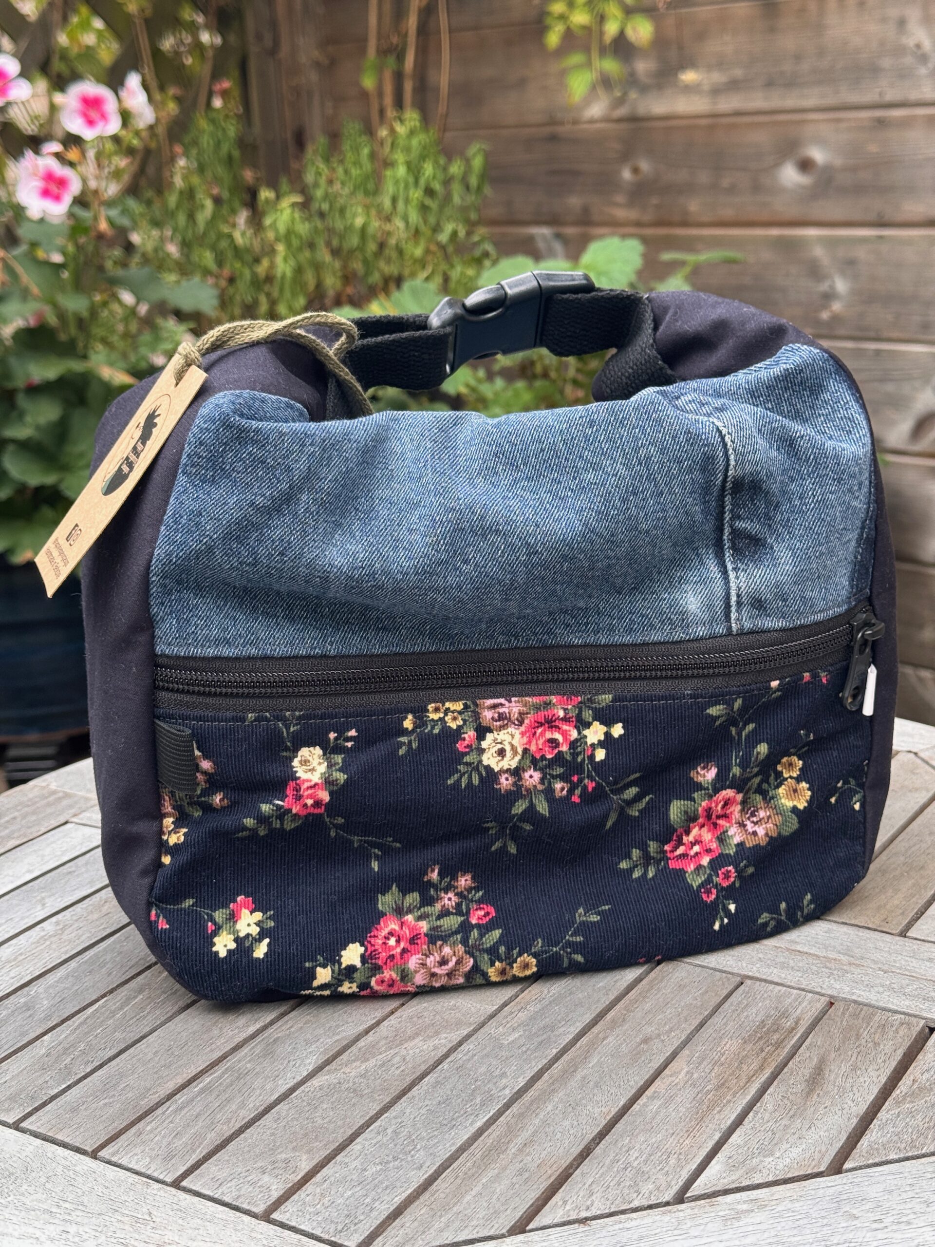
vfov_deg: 39.7
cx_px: 468
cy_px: 624
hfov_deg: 30.3
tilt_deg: -15.9
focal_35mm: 48
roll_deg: +3.6
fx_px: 1729
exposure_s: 1/131
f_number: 1.78
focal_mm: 6.76
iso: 80
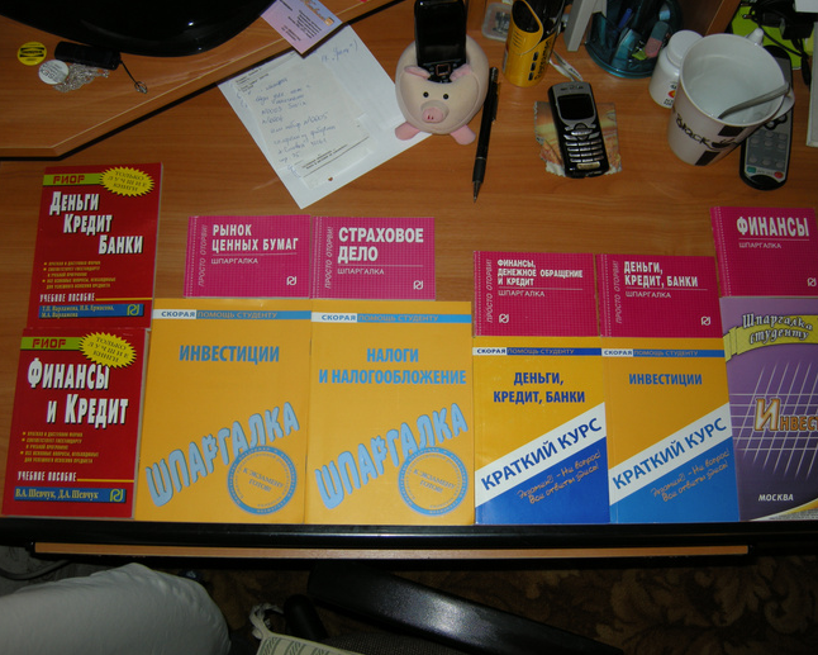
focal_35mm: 37
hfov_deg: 49.0
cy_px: 330
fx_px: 896
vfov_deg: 40.1
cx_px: 438
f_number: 2.7
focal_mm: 7.5
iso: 64
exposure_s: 1/60
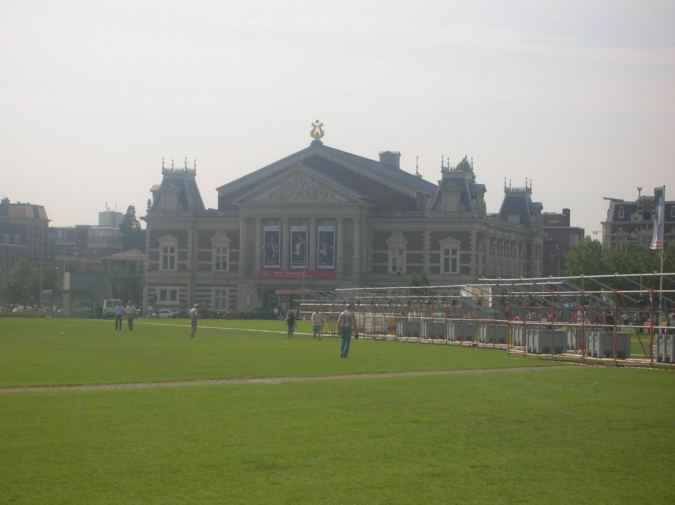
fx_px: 1987
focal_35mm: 102
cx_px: 338
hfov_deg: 19.3
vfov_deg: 14.5
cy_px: 252
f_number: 8.2
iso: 50
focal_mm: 17.1
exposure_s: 1/179
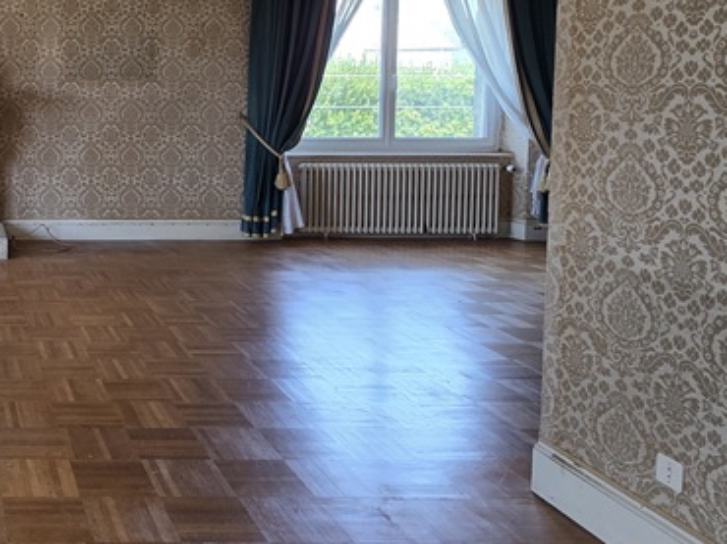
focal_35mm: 36
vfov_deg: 38.3
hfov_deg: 42.2
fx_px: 756
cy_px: 120
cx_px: -45
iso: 80
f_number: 1.9
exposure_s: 1/100
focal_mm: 2.2
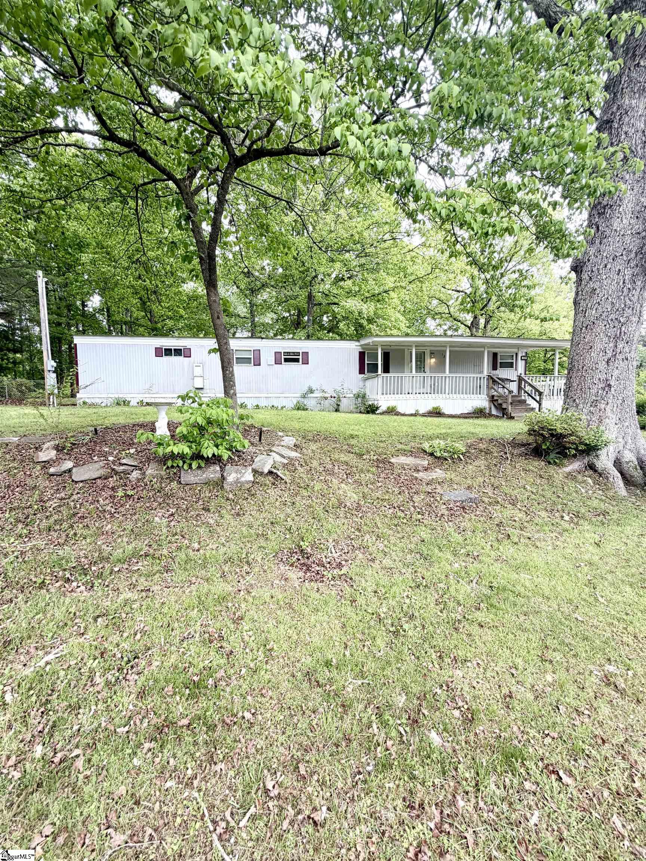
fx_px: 348
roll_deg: -1.4
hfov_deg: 85.7
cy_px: 430
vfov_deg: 102.1
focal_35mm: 14
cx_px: 323
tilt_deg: -3.3
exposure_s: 1/241
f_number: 2.2
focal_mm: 2.22
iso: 40
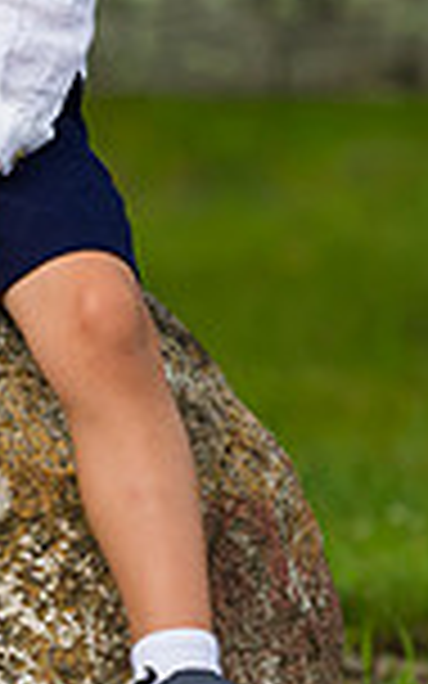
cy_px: 2
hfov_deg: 2.4
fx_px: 10190
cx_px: -342
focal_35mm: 546
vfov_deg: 3.8
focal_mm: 140
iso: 200
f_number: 4
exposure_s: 1/1000
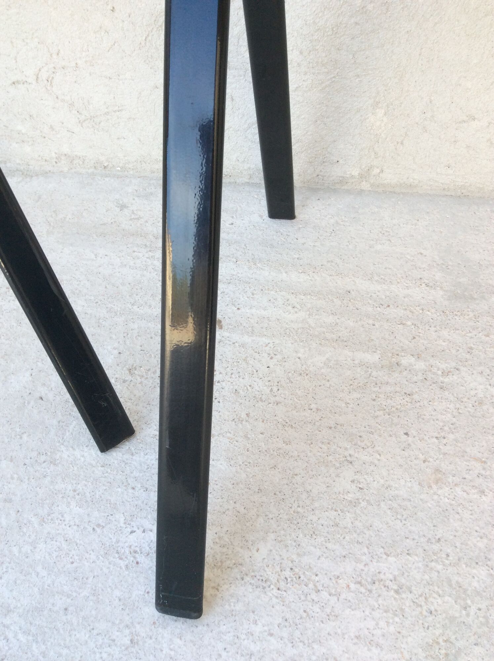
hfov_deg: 44.1
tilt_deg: -46.0
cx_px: 247
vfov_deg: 56.9
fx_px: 610
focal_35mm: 32
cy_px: 330
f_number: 2.4
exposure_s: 1/107
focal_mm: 3.3
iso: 32
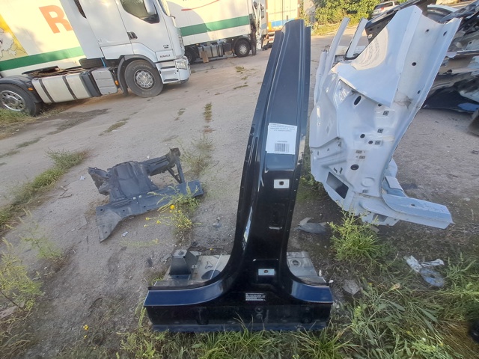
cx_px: 240
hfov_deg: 106.2
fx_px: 180
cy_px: 180
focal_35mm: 13
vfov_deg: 89.9
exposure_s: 1/253
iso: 50
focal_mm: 1.13
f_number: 2.2
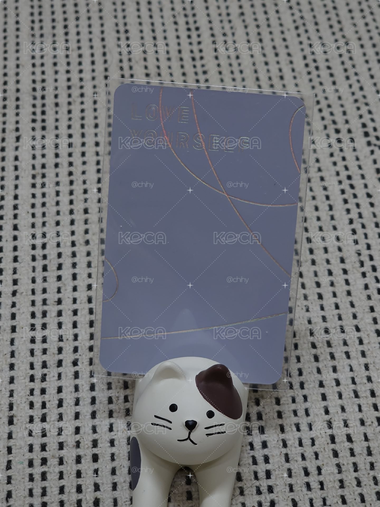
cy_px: 254
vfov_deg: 28.2
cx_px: 190
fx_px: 1010
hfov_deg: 21.3
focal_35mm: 69
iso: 64
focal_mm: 7.9
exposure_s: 1/60
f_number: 2.4
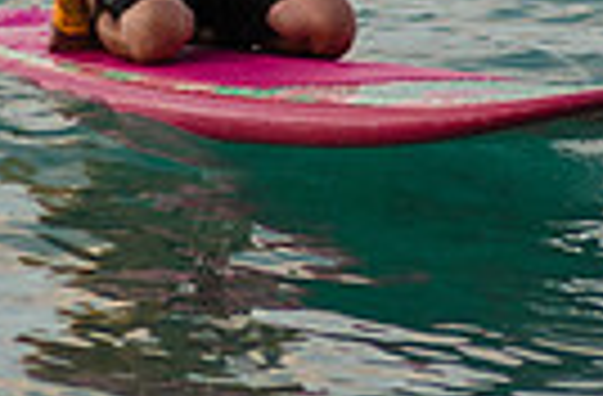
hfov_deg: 2.0
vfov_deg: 1.3
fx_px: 17122
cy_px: -16
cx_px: 234
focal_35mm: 1027
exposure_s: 1/320
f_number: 2.8
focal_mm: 200
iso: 800
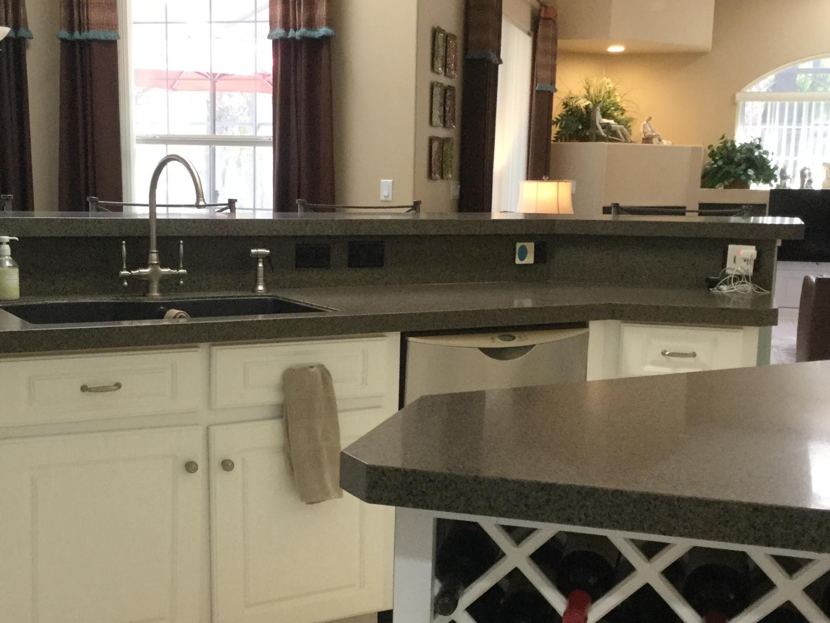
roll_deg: -1.1
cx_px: 361
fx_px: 1175
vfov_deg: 29.6
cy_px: 372
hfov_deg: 38.8
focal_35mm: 49
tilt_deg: -9.6
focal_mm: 3.3
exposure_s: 1/30
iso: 80
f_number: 2.4
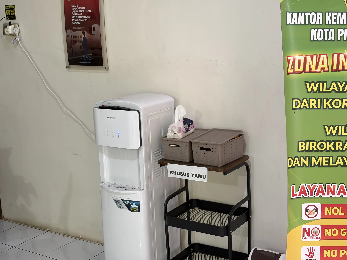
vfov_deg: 28.0
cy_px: 130
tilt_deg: -11.1
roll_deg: +2.9
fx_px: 521
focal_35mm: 52
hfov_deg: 36.8
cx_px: 174
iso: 160
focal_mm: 5.96
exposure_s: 1/41
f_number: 1.6
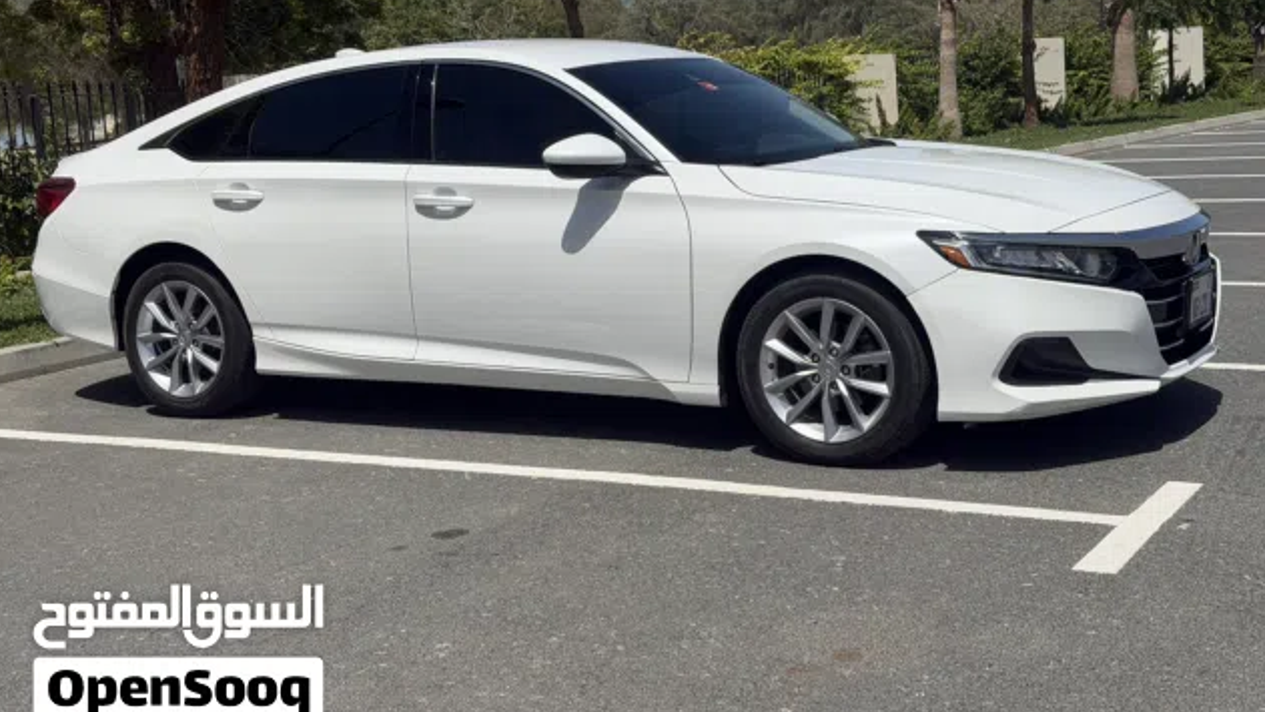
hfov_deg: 39.2
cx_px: 625
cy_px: 295
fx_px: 1778
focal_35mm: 53
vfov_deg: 22.6
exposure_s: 1/11364
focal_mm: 6.76
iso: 80
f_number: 1.78
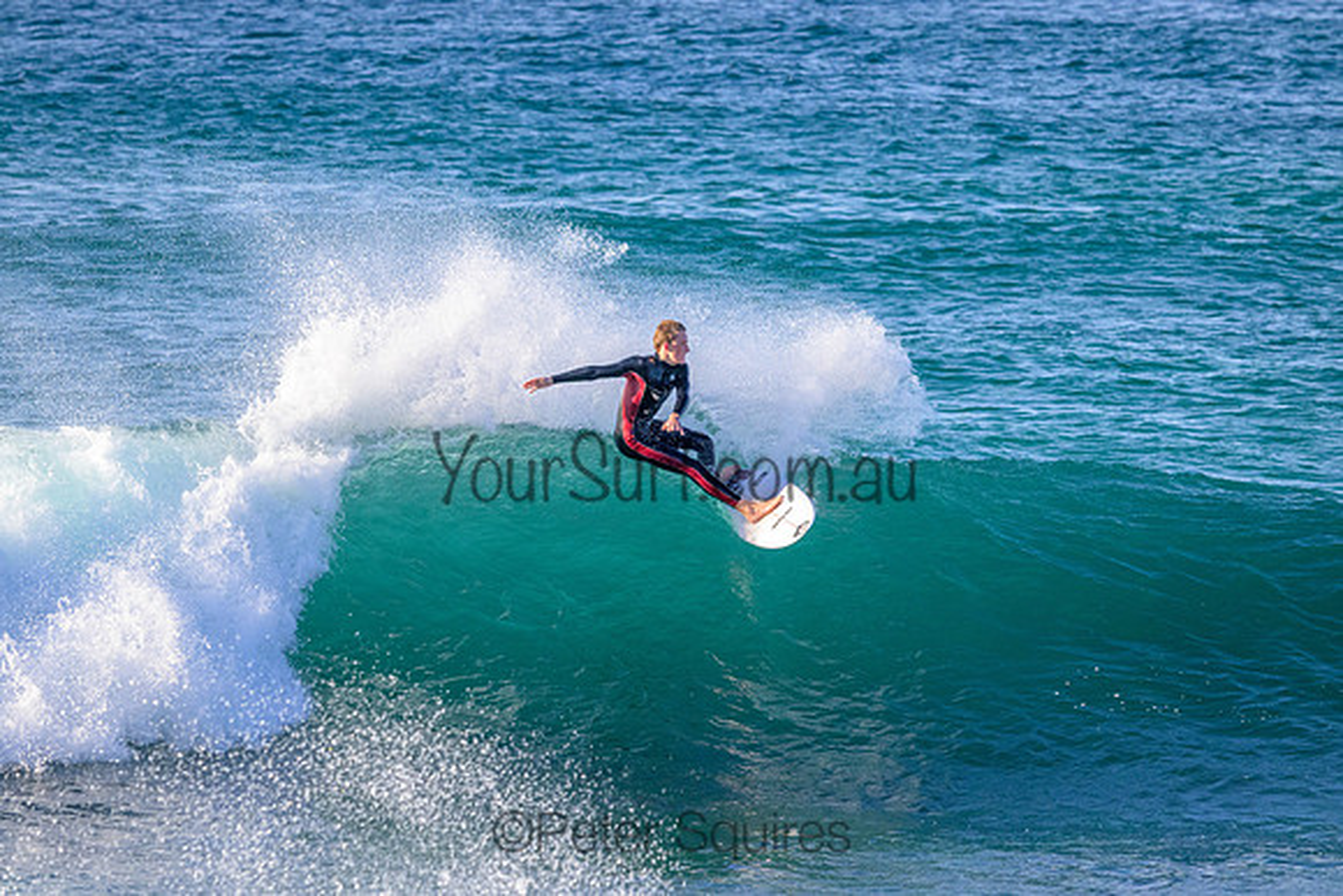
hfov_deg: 5.0
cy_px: 448
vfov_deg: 3.4
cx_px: 672
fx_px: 15298
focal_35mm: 410
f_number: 10
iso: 2800
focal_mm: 410
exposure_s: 1/2000
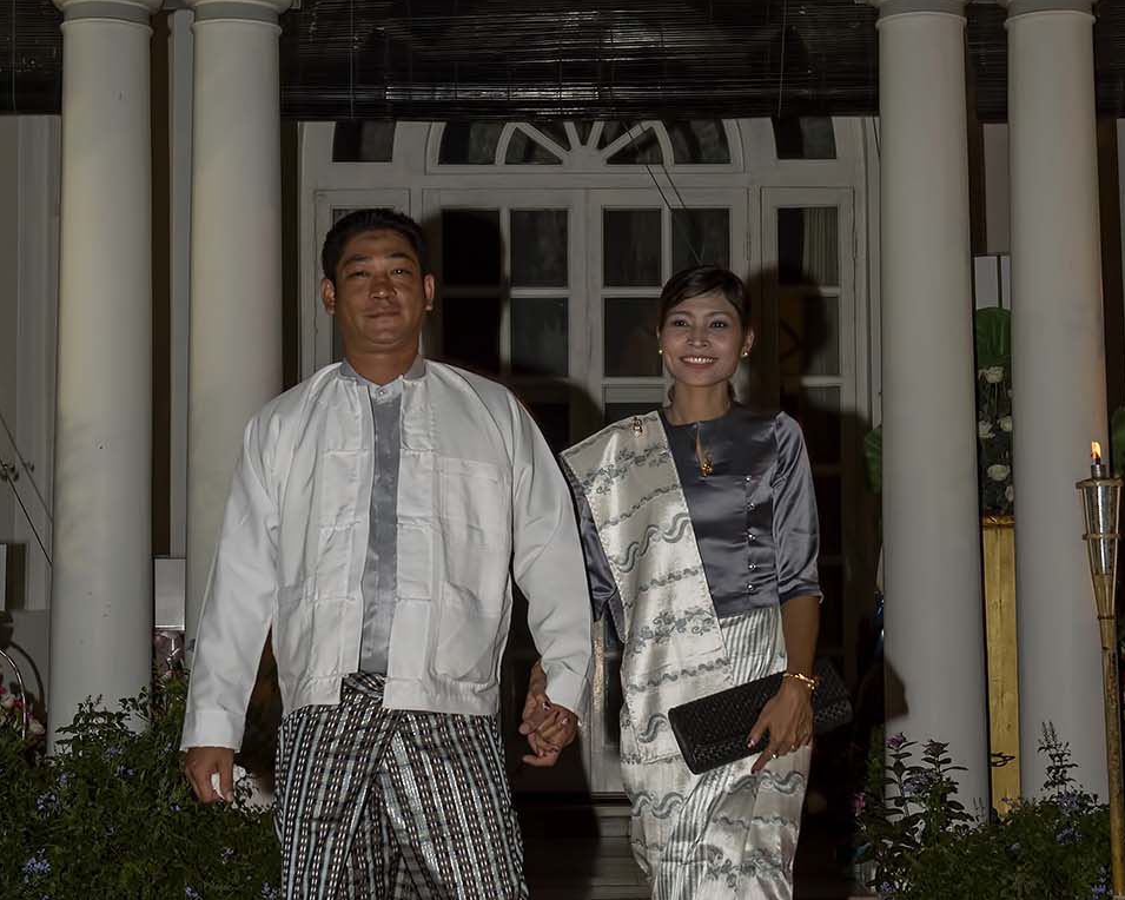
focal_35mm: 68
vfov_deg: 22.5
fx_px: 2264
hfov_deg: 27.9
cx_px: 563
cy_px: 450
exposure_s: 1/60
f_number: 5.6
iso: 400
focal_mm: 48
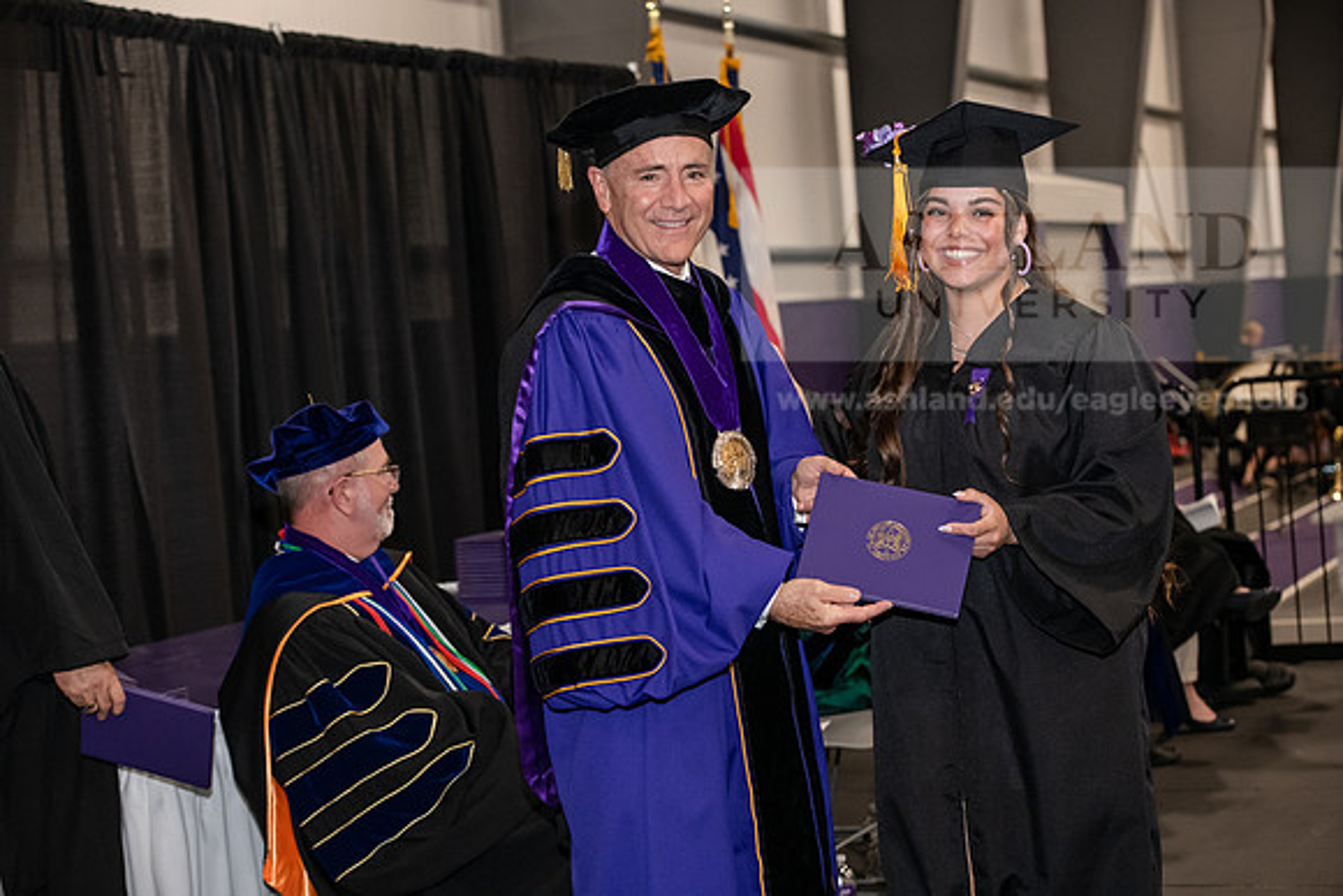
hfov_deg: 28.8
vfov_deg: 19.5
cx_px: 672
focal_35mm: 70
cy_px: 448
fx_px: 2612
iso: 2500
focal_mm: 70
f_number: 5
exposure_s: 1/200
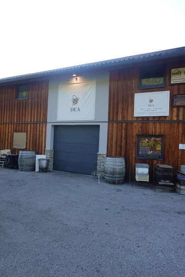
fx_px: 185
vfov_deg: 73.7
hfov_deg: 53.2
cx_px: 92
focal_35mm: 24
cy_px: 138
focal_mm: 9
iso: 100
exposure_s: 1/160
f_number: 2.8
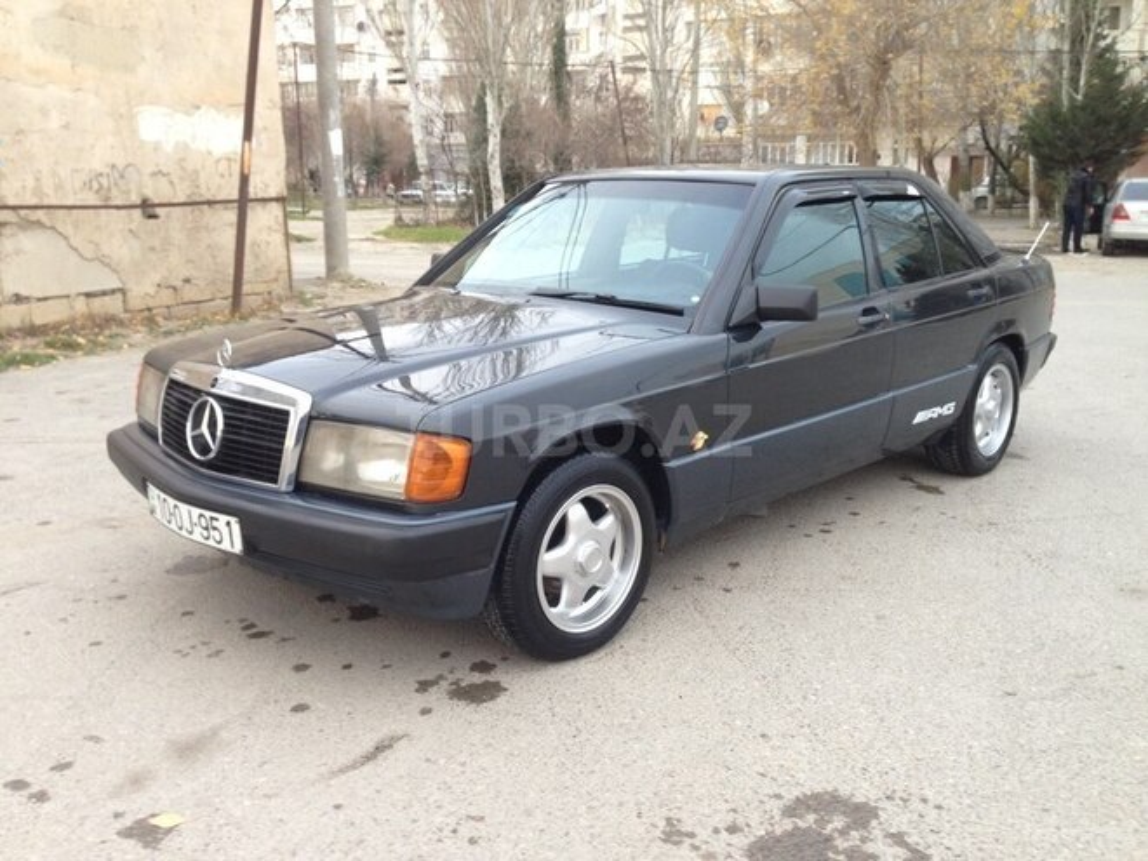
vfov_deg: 42.9
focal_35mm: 33
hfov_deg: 55.4
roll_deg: +0.2
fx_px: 1094
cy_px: 430
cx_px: 574
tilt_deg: -10.9
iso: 64
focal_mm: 4.12
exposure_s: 1/20
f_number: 2.4
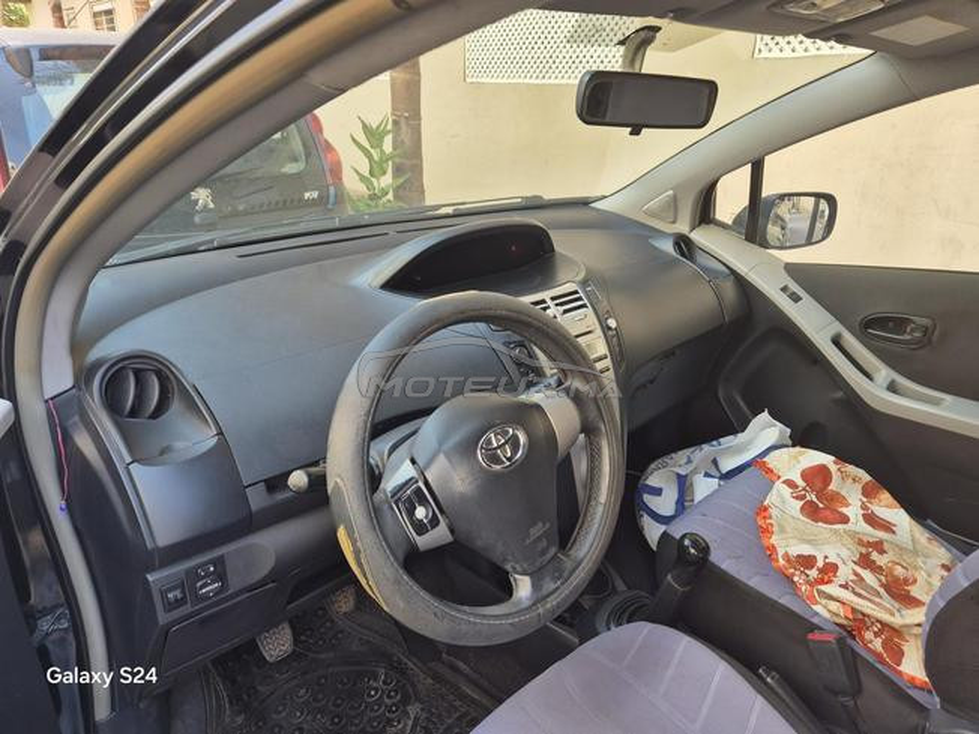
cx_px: 490
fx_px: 650
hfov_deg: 73.9
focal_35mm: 23
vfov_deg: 58.9
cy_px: 367
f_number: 1.8
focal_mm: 5.4
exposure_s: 1/180
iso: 64
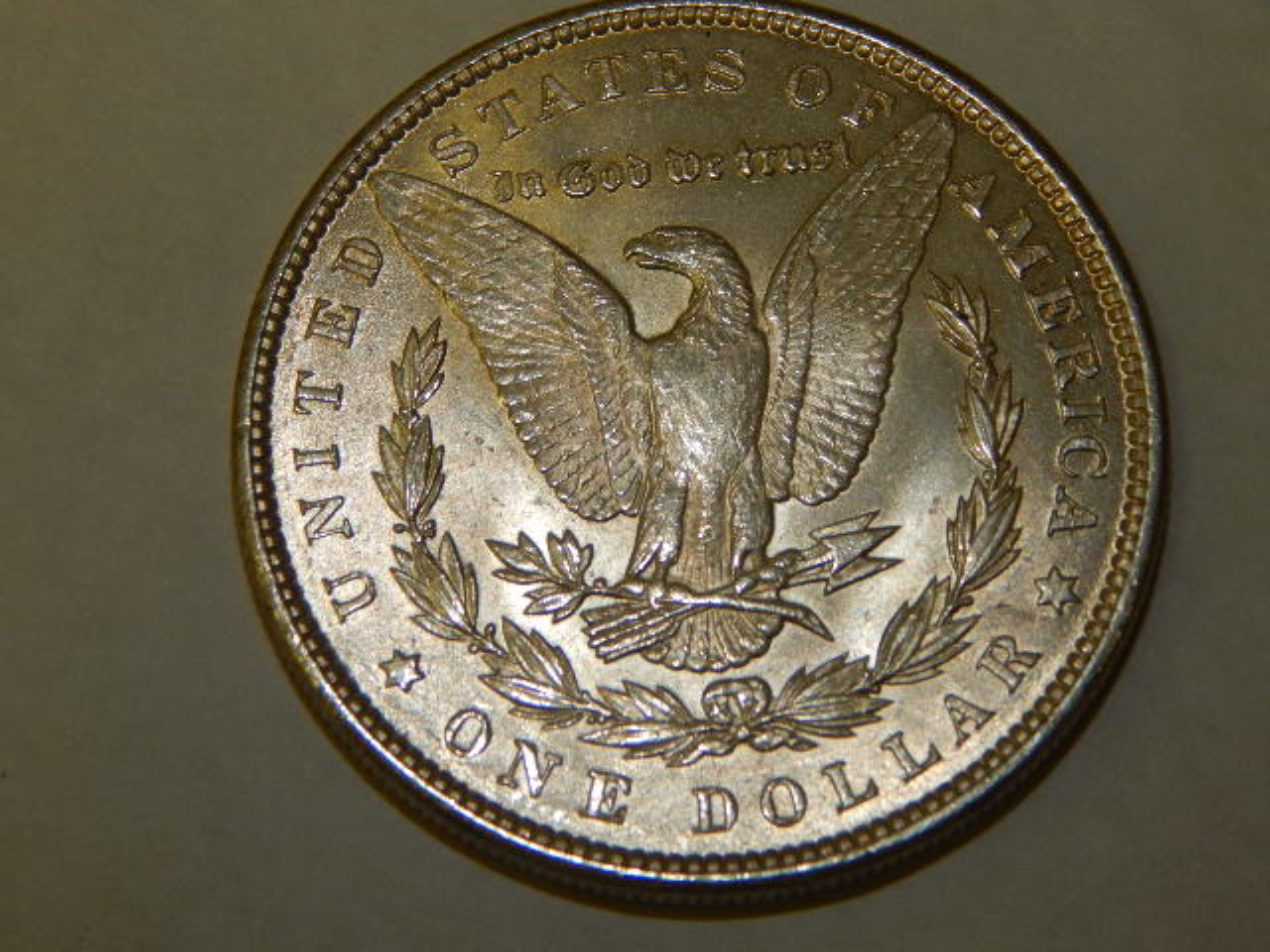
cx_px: 635
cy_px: 476
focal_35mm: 131
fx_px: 4806
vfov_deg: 11.3
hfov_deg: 15.1
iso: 200
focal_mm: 23.4
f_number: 9.6
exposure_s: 1/30
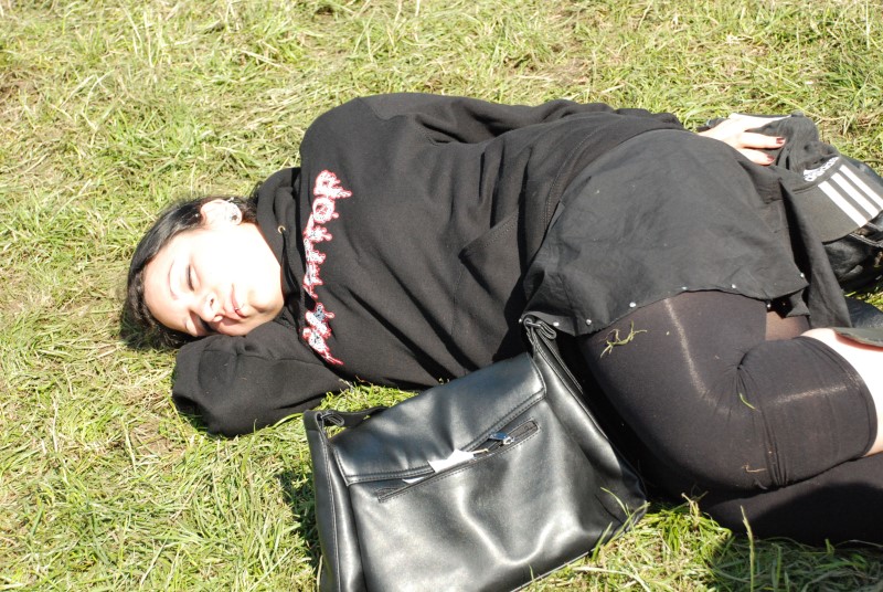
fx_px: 2137
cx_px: 442
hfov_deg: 23.3
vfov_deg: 15.8
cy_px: 296
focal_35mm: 87
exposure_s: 1/1500
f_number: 6.7
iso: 1250
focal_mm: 58
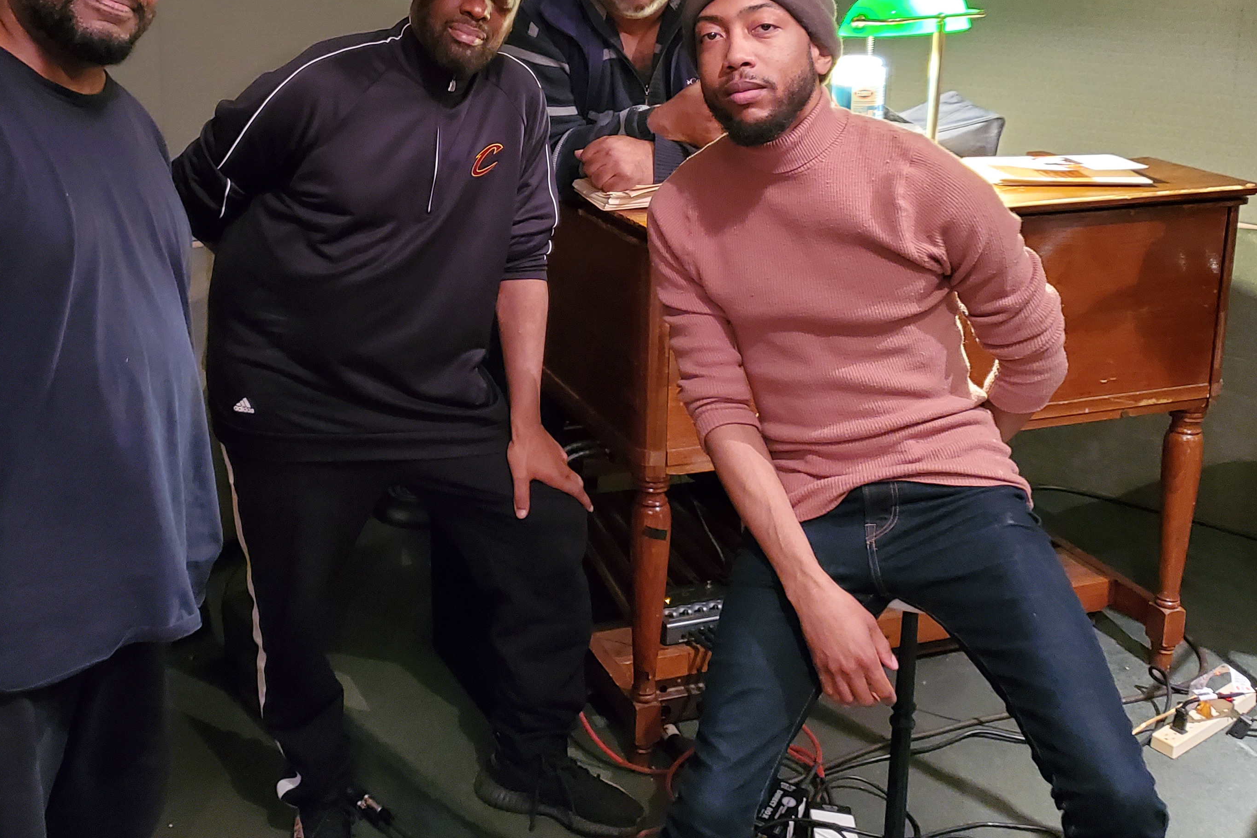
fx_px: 1396
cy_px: 159
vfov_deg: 32.4
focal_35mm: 40
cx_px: 468
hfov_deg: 48.0
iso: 640
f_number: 1.5
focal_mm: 4.3
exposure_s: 1/10
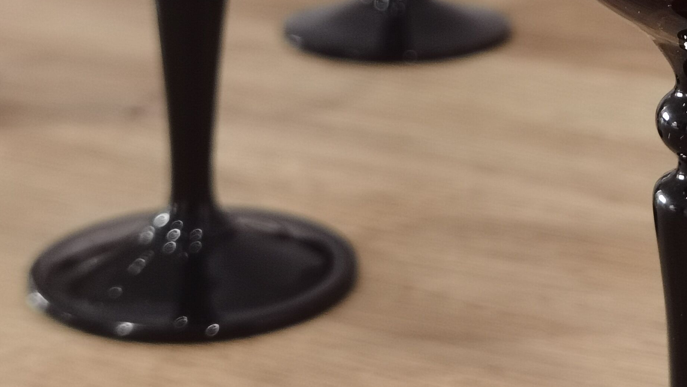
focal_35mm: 107
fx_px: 1949
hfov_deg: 19.7
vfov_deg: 11.2
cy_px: -22
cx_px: 592
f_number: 1.9
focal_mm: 6.71
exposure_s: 1/100
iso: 160
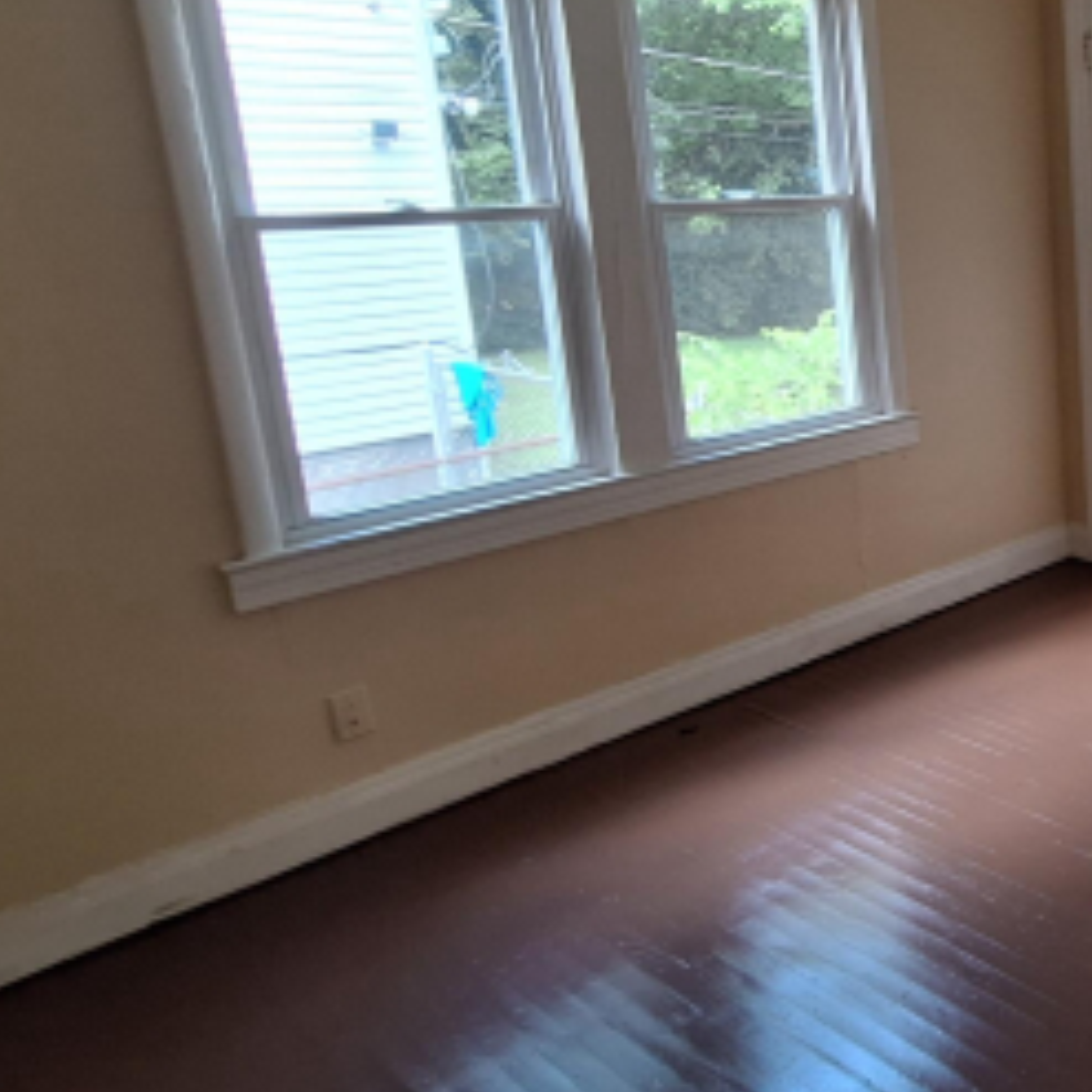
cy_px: 371
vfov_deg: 51.6
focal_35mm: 31
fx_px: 1106
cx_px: 1227
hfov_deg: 41.0
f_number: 2.2
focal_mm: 1.74
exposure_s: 1/50
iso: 64
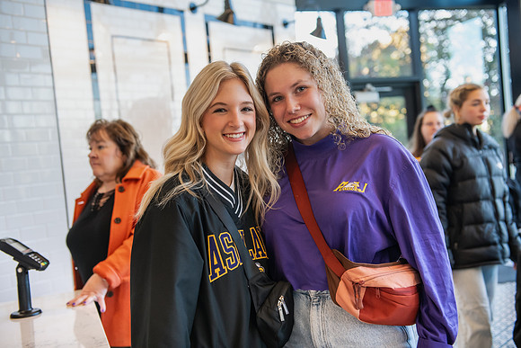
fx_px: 637
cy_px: 174
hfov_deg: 44.5
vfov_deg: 30.5
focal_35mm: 44
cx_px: 260
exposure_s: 1/250
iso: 1000
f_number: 3.2
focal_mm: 44
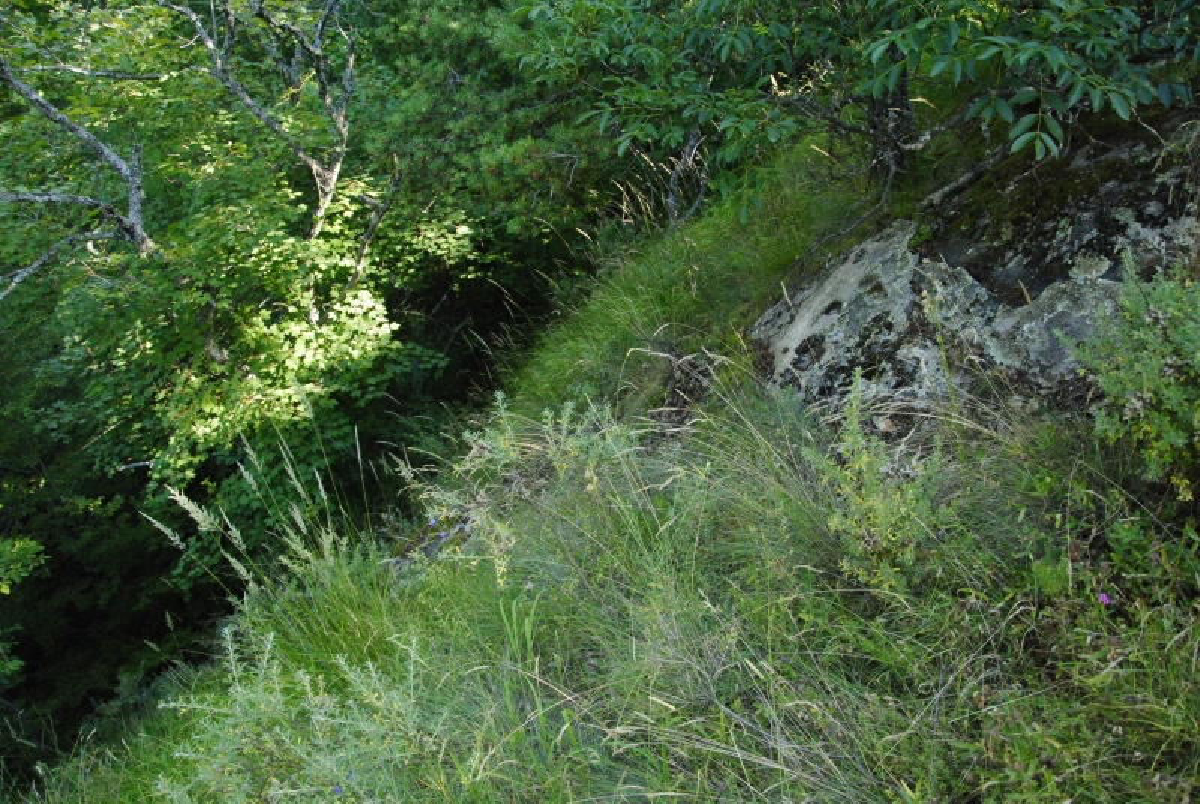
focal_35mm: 27
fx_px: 901
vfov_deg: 48.1
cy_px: 402
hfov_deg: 67.3
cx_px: 600
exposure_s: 1/160
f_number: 5.6
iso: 1600
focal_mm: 18
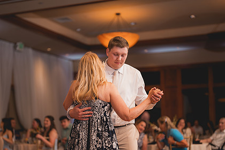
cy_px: 102
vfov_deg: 19.7
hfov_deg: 29.2
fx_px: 431
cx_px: 99
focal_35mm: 69
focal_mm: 50
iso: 125
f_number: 1.2
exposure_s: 1/250
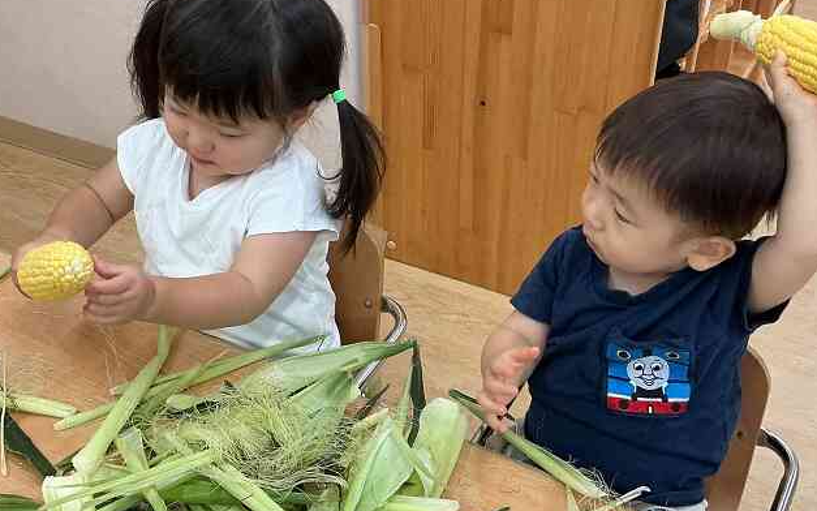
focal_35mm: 49
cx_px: 392
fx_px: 1091
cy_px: 240
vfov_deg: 26.3
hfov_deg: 41.0
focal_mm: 3
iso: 50
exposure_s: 1/120
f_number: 1.8
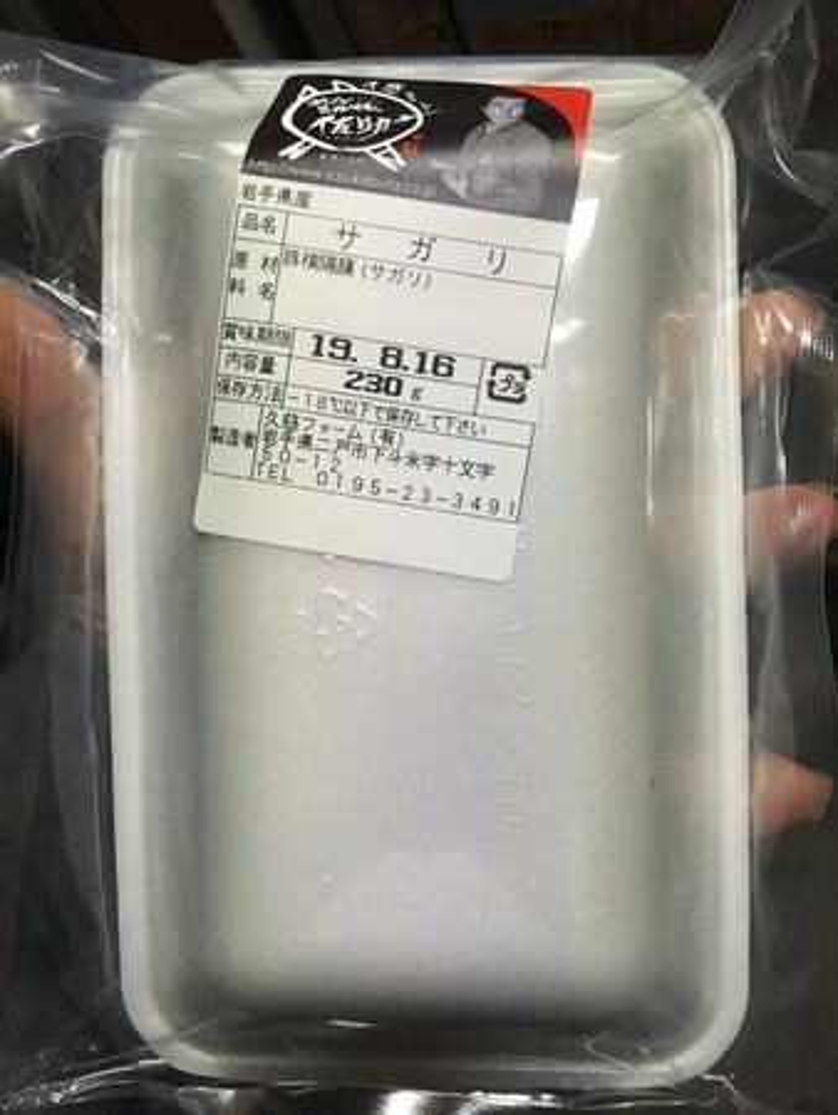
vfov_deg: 61.6
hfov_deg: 48.3
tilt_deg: -68.8
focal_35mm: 29
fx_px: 935
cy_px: 558
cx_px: 419
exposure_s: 1/24
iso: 200
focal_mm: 4.15
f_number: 2.2
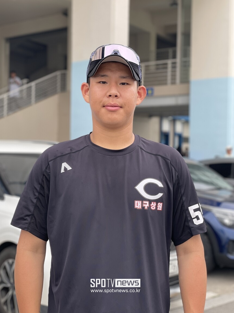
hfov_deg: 27.0
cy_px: 151
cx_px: 114
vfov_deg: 35.5
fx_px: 487
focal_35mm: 54
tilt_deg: +0.7
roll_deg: -0.6
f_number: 2
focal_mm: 6
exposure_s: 1/403
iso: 32
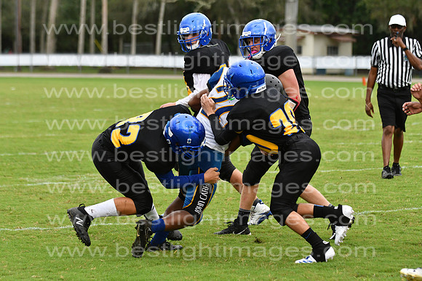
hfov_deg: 9.8
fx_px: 2462
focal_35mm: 210
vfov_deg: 6.5
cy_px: 140
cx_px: 211
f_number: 3.5
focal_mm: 140
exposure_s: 1/2500
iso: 800
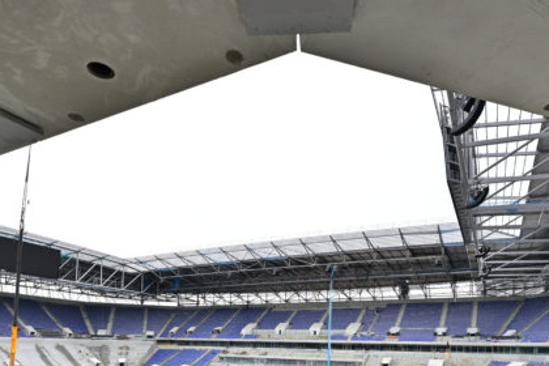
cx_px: 294
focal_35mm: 25
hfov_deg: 71.4
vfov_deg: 46.8
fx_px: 381
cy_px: 322
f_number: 8
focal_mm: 14
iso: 400
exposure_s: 1/160
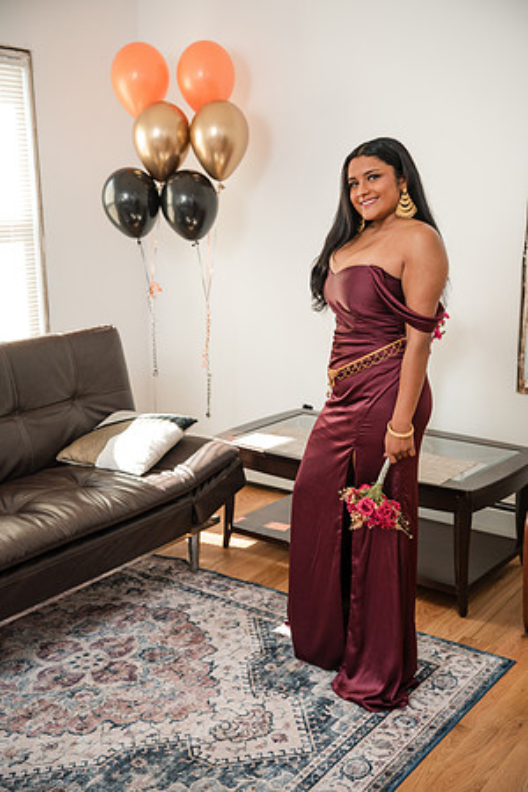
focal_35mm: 44
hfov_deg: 30.5
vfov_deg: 44.5
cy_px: 396
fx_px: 968
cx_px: 264
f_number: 3.2
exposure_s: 1/250
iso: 1000
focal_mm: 44
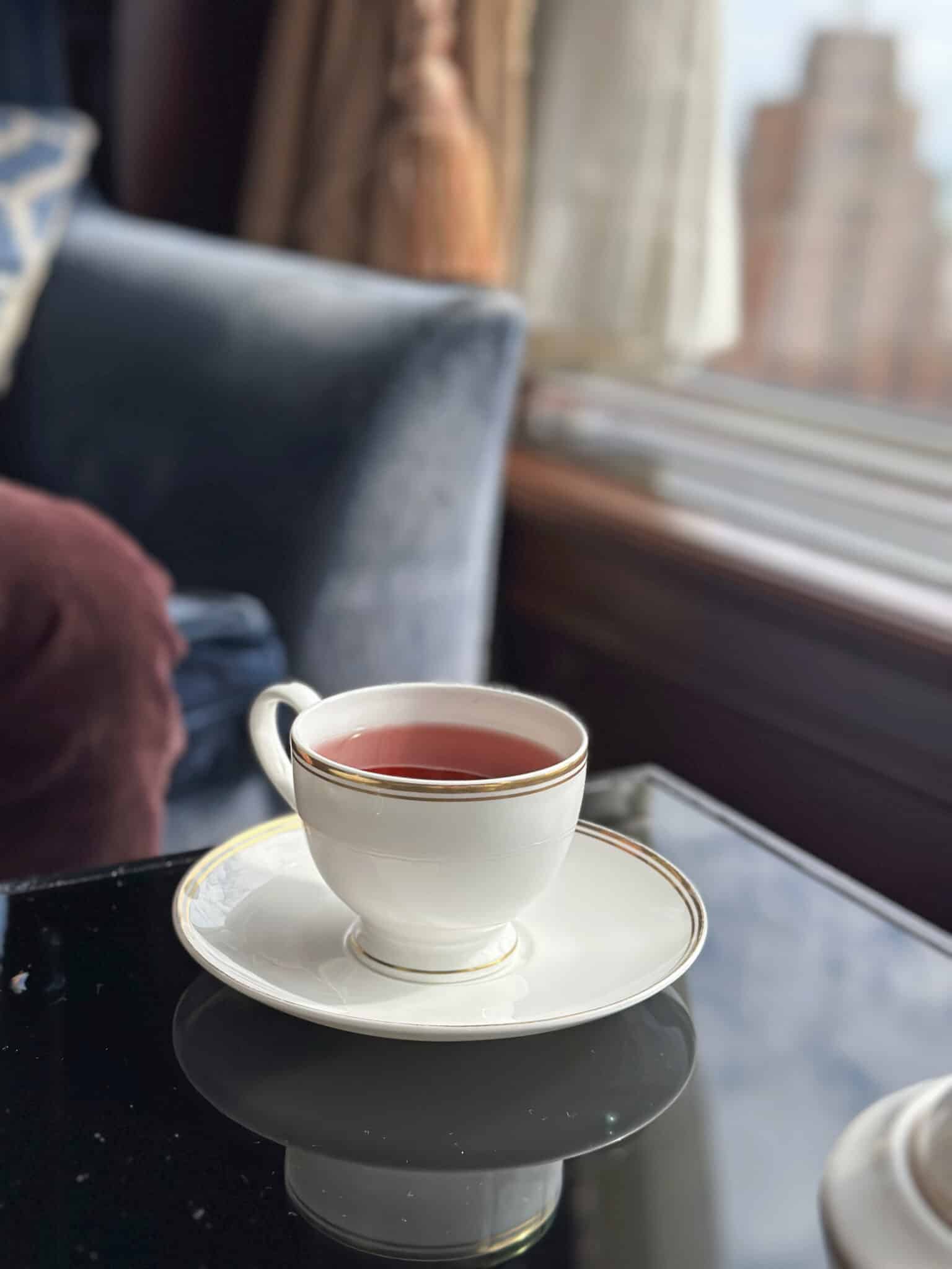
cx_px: 476
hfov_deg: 30.3
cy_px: 634
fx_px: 1760
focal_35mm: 48
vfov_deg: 39.7
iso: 80
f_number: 1.78
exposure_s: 1/1916
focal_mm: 6.86
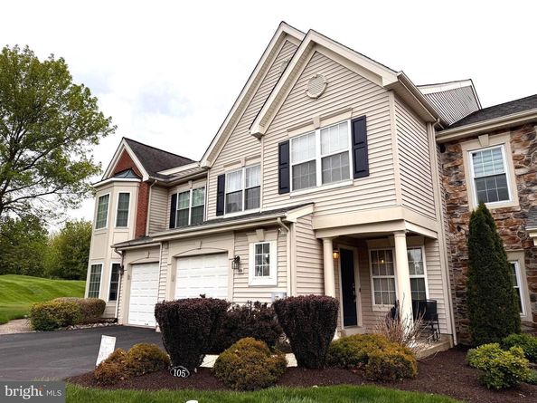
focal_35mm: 24
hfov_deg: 71.6
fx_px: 372
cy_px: 202
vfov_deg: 56.8
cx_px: 268
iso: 80
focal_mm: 6.76
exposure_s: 1/1230
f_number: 1.78
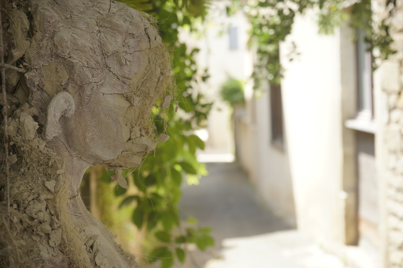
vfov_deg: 22.6
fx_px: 672
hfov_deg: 33.4
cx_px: 202
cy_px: 134
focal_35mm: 60
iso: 200
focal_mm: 60
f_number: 5.6
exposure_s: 1/125
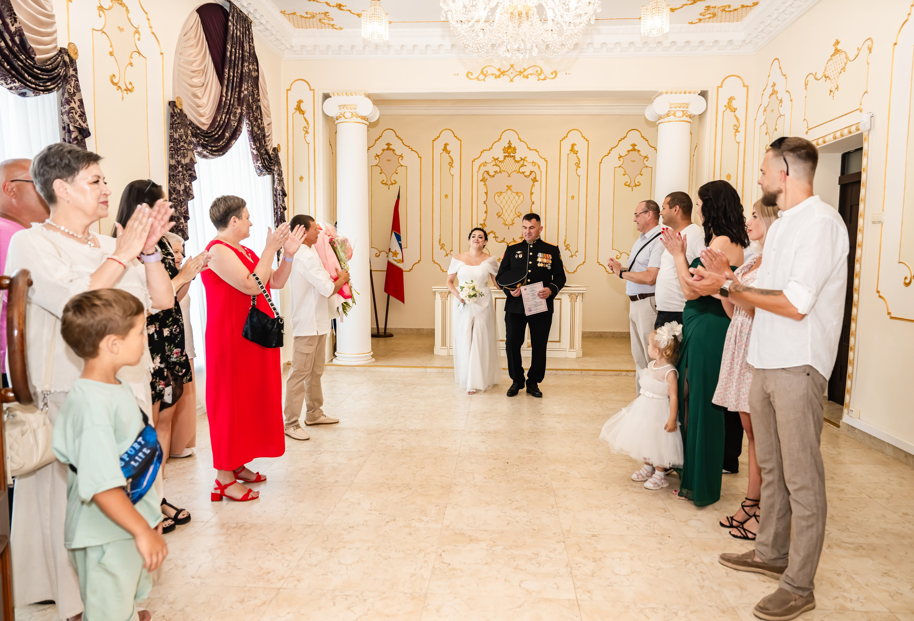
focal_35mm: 24
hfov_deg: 72.8
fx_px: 620
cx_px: 465
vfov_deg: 53.1
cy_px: 310
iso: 500
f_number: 3.5
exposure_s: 1/250
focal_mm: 24
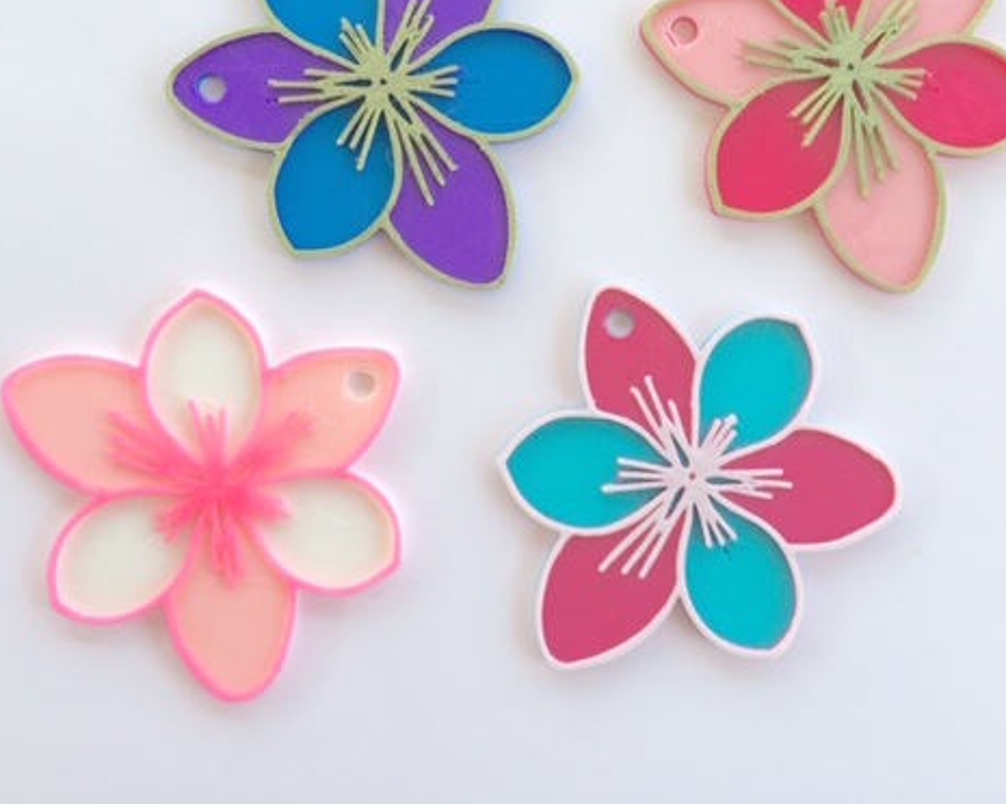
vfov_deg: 37.9
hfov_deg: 46.8
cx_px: 506
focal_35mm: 39
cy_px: 292
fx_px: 1161
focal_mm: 4.15
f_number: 2.2
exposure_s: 1/155
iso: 32
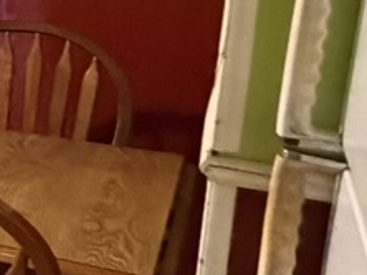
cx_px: -617
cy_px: -8
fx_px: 964
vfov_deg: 15.9
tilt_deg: -7.1
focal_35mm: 91
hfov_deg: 13.0
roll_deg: +0.7
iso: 800
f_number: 2.2
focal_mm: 2.22
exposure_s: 1/60
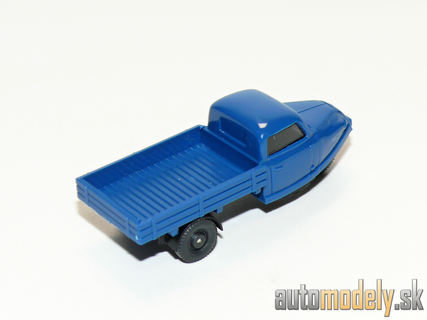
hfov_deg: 14.7
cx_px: 214
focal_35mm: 134
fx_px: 1653
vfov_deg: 11.1
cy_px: 160
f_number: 4
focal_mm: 16
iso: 100
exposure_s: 1/30
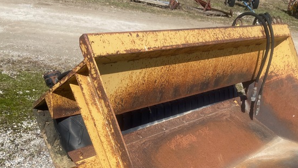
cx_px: 186
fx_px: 324
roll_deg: -8.6
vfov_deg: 28.1
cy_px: 147
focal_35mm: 41
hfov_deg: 48.9
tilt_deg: -33.4
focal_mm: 4.25
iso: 32
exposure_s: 1/2625
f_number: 1.8
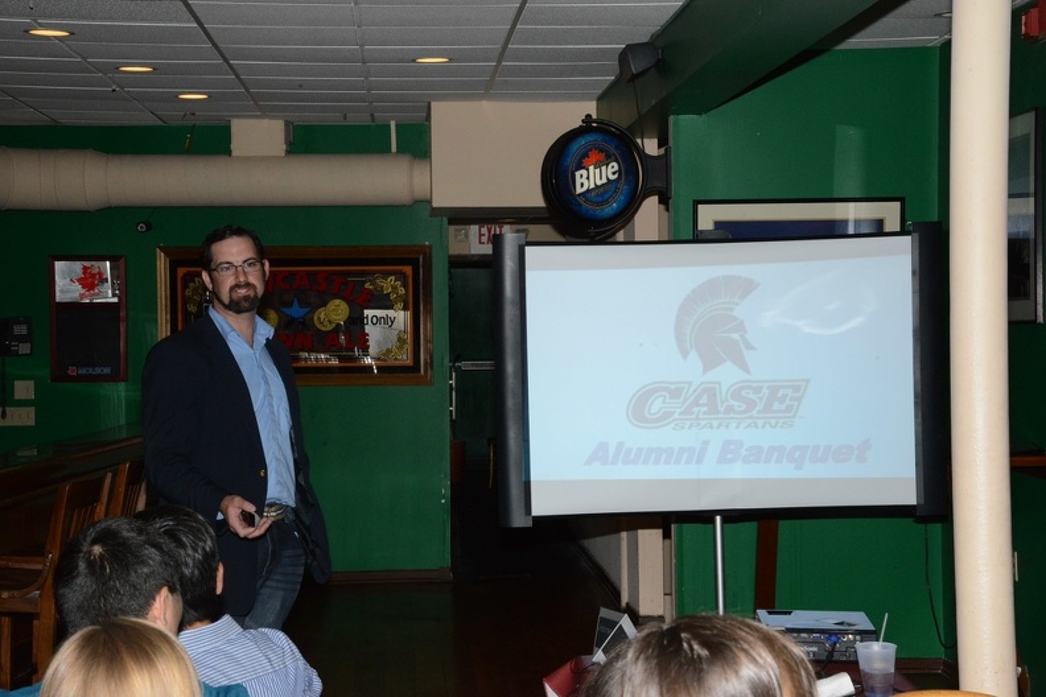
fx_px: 2034
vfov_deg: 19.5
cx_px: 523
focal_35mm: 70
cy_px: 348
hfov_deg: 28.8
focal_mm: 70
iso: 4000
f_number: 16
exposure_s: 1/250
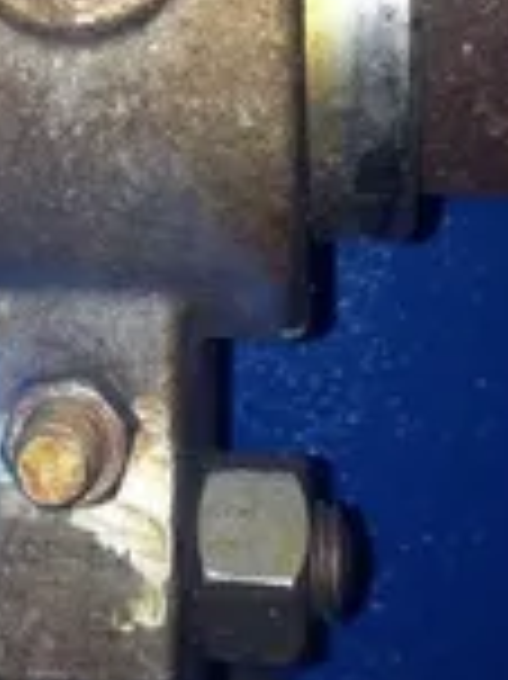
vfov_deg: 20.3
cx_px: 9
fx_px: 1822
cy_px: -41
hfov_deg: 15.6
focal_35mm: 93
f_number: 2.4
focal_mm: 4.28
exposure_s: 1/27
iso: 50
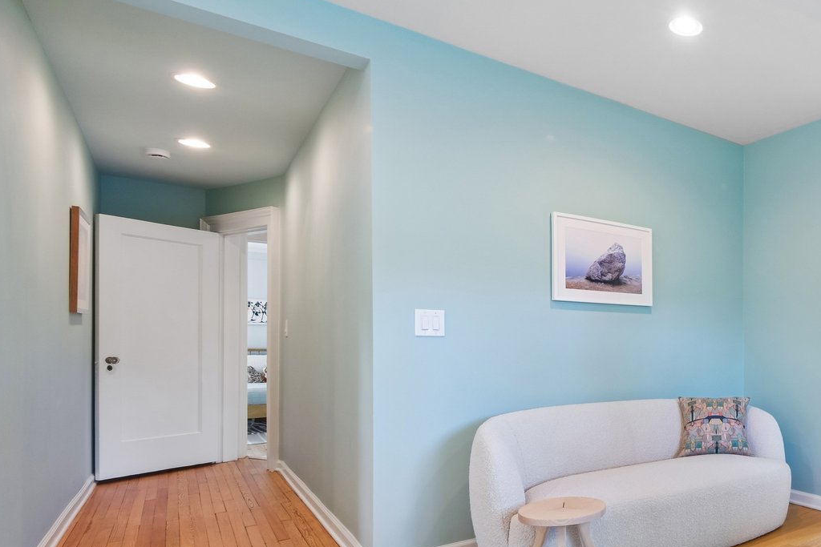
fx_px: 547
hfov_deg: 60.5
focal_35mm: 24
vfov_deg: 52.2
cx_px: 761
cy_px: 361
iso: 200
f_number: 8
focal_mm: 8
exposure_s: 1/4
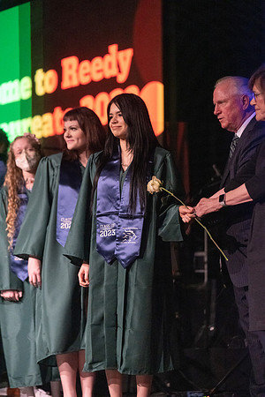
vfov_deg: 17.3
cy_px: 198
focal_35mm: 118
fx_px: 1303
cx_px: 132
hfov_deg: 11.6
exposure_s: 1/1000
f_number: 2.8
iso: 16000
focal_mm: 118
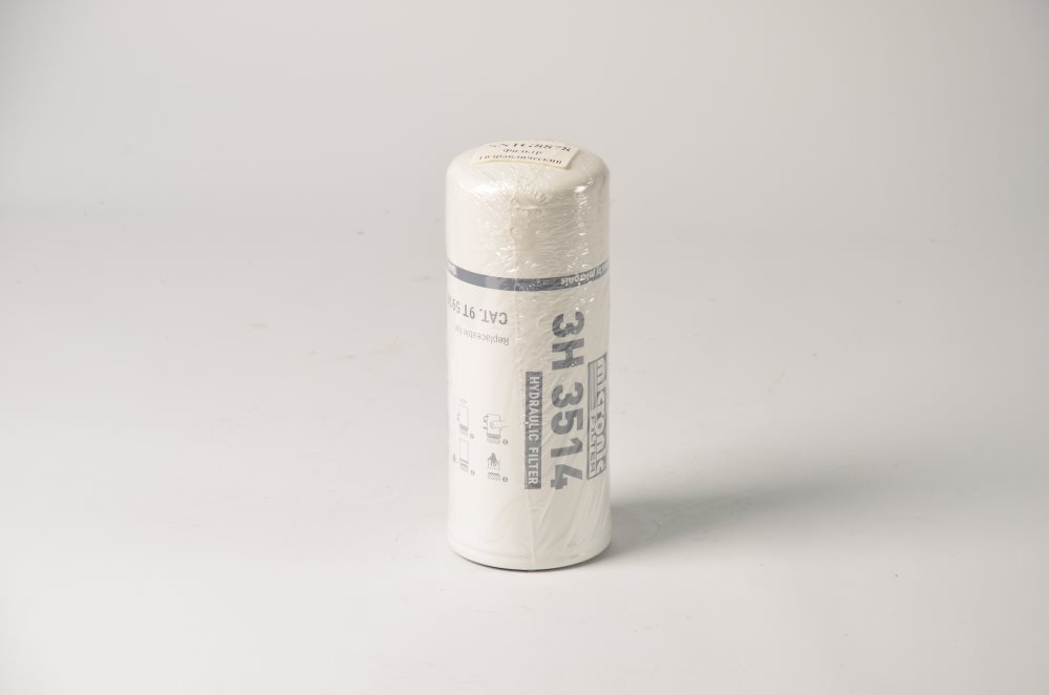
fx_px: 4579
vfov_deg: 8.7
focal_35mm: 158
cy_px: 348
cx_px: 524
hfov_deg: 13.1
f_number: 8
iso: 100
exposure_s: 1/13
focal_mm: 105
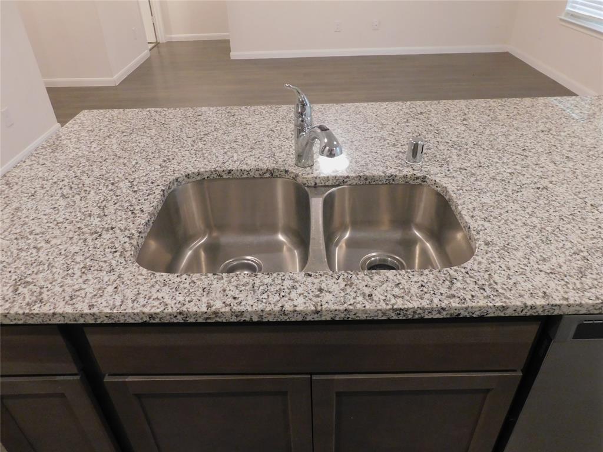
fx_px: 435
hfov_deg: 69.4
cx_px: 302
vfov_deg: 54.9
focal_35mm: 25
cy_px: 226
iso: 400
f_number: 3.1
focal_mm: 4.5
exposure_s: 1/20
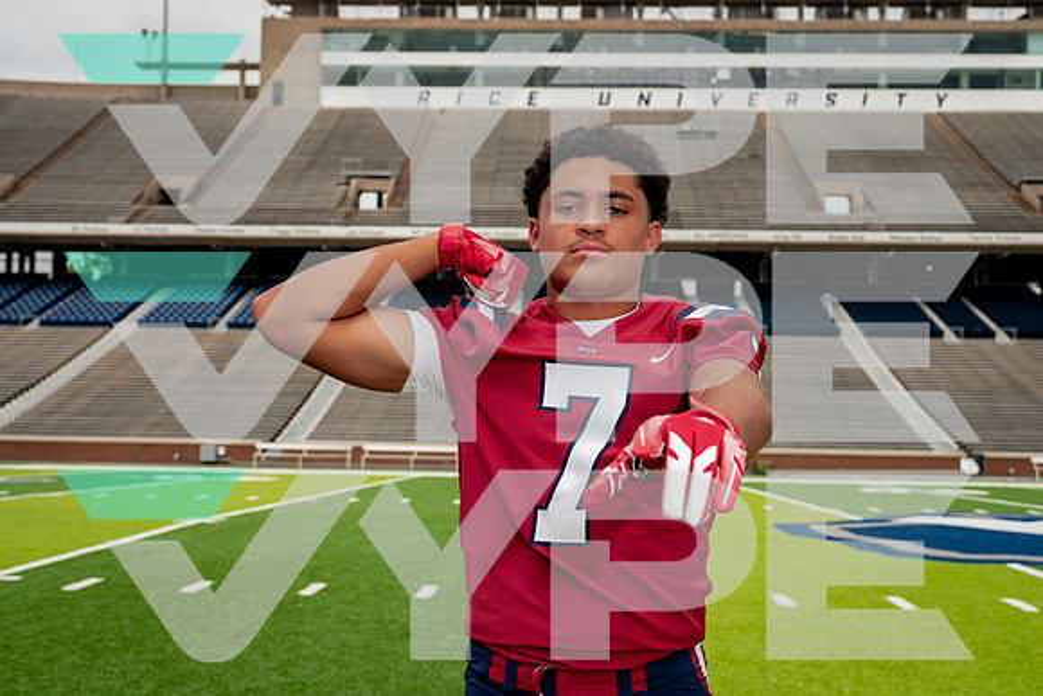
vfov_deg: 30.4
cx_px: 522
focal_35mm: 44
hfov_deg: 44.4
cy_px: 348
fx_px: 1279
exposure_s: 1/640
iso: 100
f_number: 5
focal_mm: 37
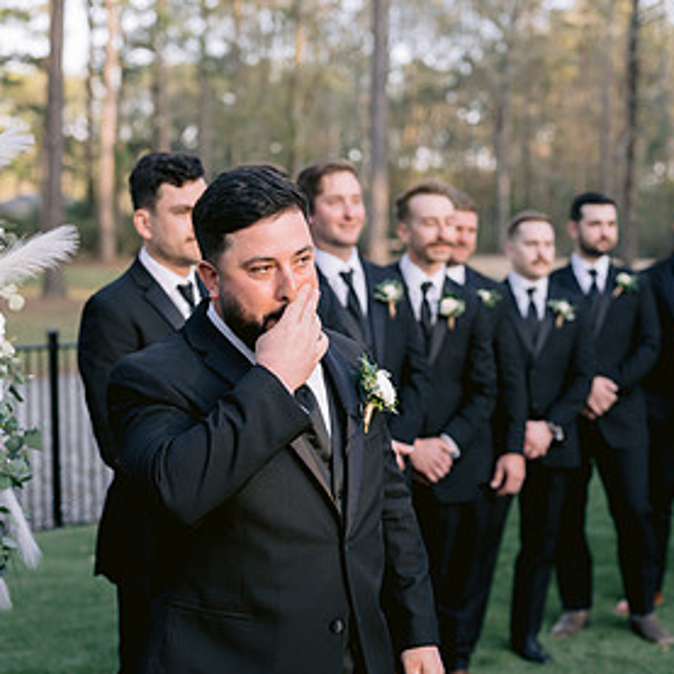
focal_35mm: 69
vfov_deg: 24.9
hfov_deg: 25.0
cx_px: 355
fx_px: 1520
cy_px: 440
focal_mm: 50
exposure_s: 1/500
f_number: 2.8
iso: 400
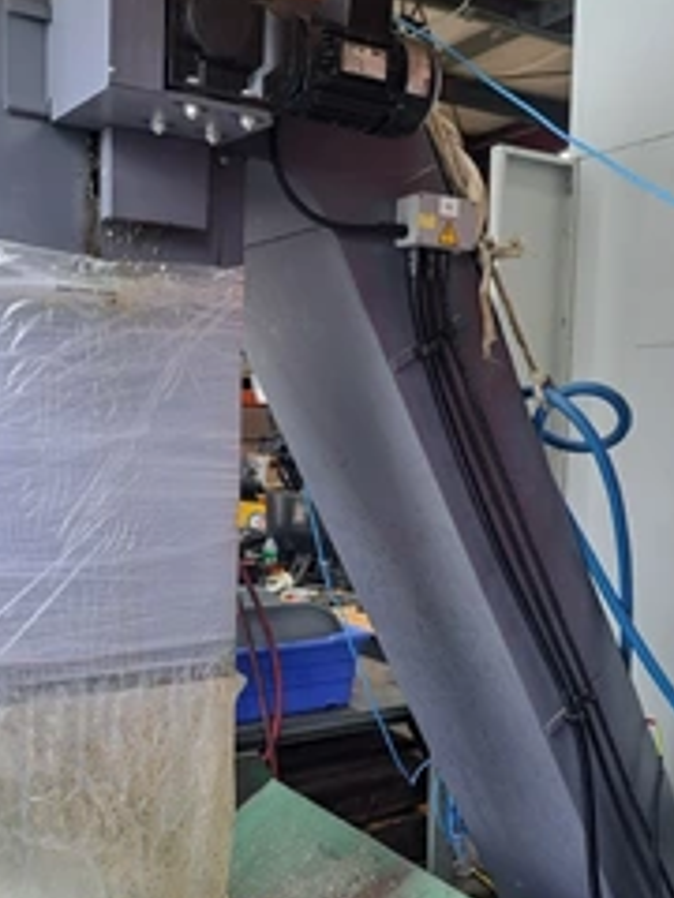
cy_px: 528
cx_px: 303
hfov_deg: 35.9
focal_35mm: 40
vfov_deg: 46.6
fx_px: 1038
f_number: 1.8
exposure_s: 1/120
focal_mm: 5.23
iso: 50
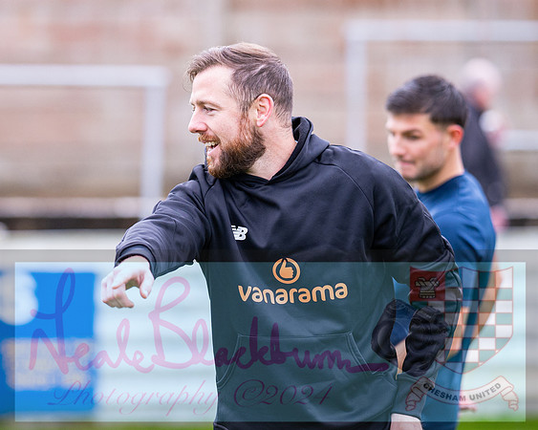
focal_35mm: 269
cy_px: 181
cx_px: 160
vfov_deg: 5.7
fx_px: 4288
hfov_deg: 7.2
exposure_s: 1/2000
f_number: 2
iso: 500
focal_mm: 135
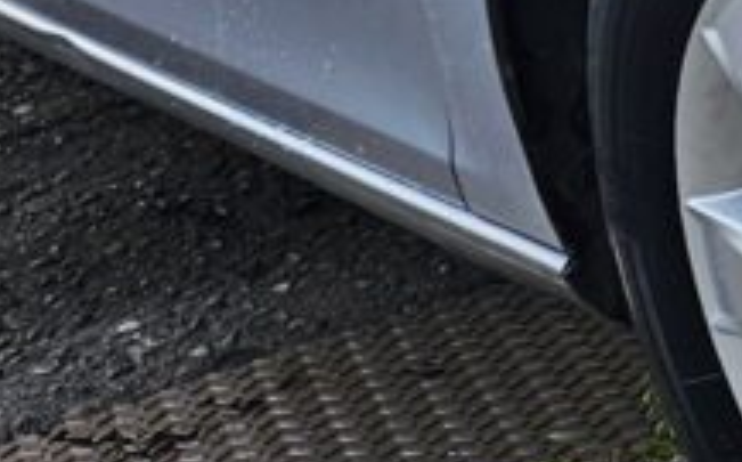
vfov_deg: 7.1
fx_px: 3635
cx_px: 1457
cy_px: -400
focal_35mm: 180
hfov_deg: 10.7
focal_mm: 6.3
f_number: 1.7
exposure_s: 1/142
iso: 10
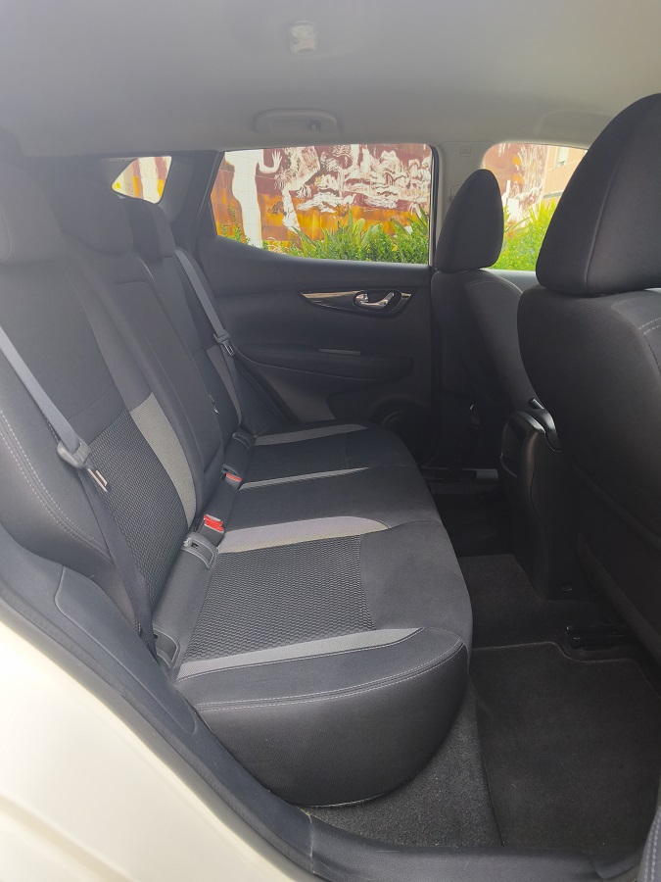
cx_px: 330
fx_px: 586
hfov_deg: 58.9
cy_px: 441
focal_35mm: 23
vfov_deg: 73.9
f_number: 1.7
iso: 50
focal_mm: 5.35
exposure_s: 1/367
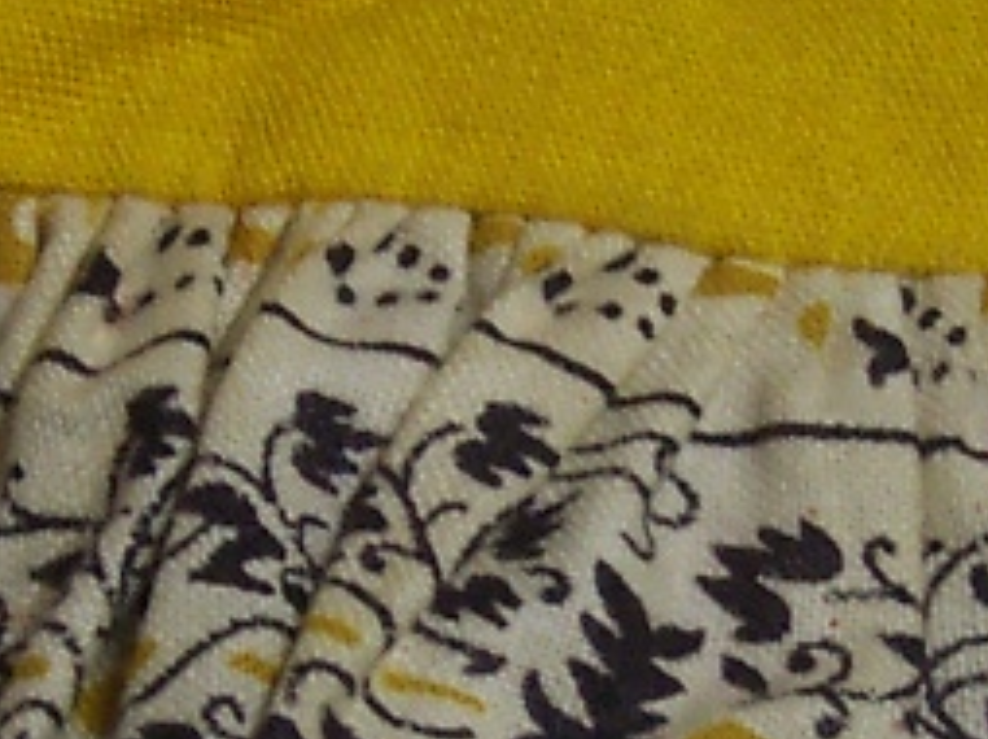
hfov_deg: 11.3
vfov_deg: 8.4
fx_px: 4990
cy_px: 646
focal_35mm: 175
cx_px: 704
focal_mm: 5.6
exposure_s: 1/90
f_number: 2.8
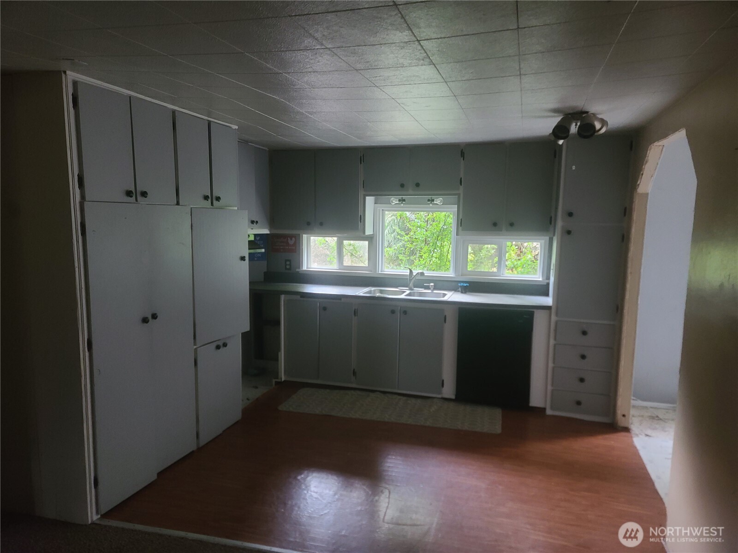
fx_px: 533
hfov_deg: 69.4
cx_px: 369
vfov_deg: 54.9
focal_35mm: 25
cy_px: 276
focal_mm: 7
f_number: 1.8
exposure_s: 1/40
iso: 400
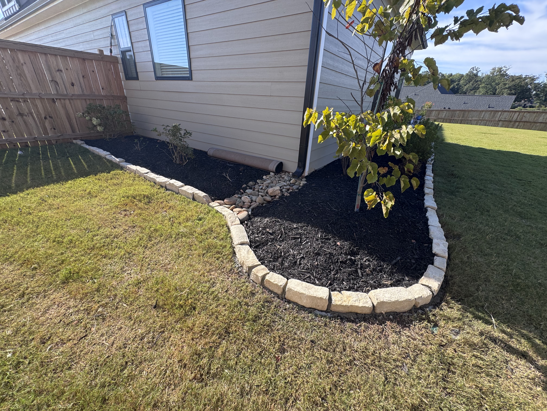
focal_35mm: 14
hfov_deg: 102.1
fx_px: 221
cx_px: 274
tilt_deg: -26.5
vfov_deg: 85.7
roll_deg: -3.3
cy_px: 206
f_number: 2.2
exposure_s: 1/556
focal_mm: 2.22
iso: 40
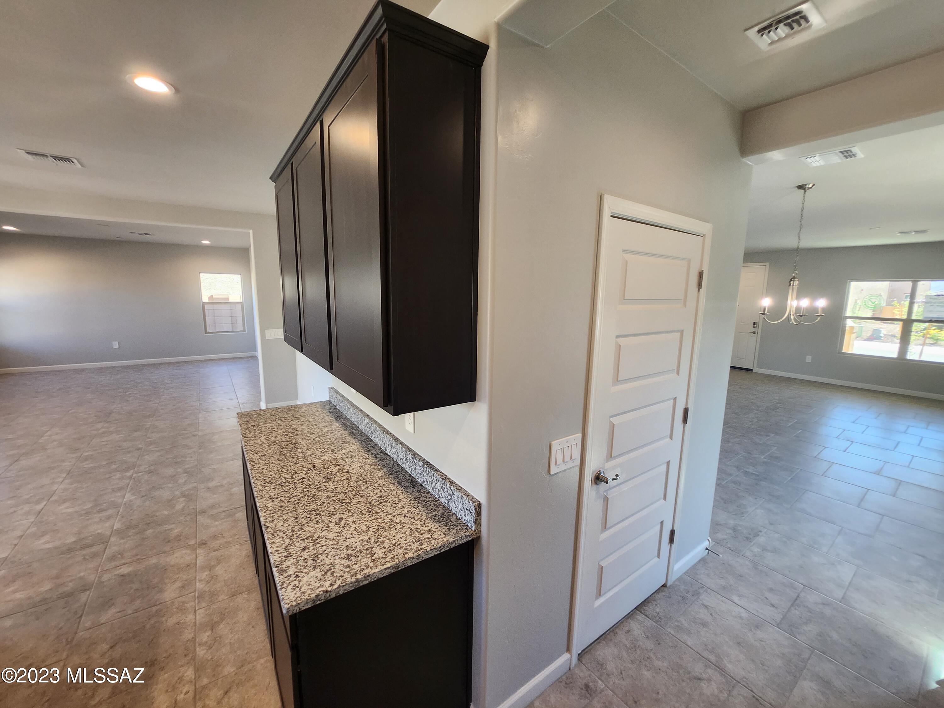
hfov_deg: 106.2
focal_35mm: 13
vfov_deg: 89.9
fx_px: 355
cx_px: 472
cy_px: 354
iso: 125
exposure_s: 1/60
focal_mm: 1.7
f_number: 2.2
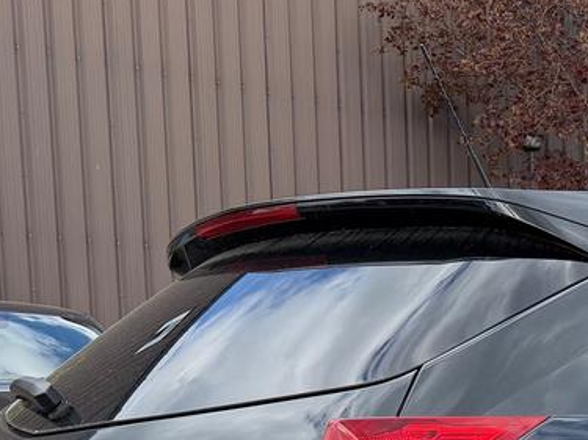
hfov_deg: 21.7
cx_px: 746
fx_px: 1392
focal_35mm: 82
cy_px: 620
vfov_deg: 16.7
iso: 100
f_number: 1.78
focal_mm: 6.76
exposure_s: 1/1522
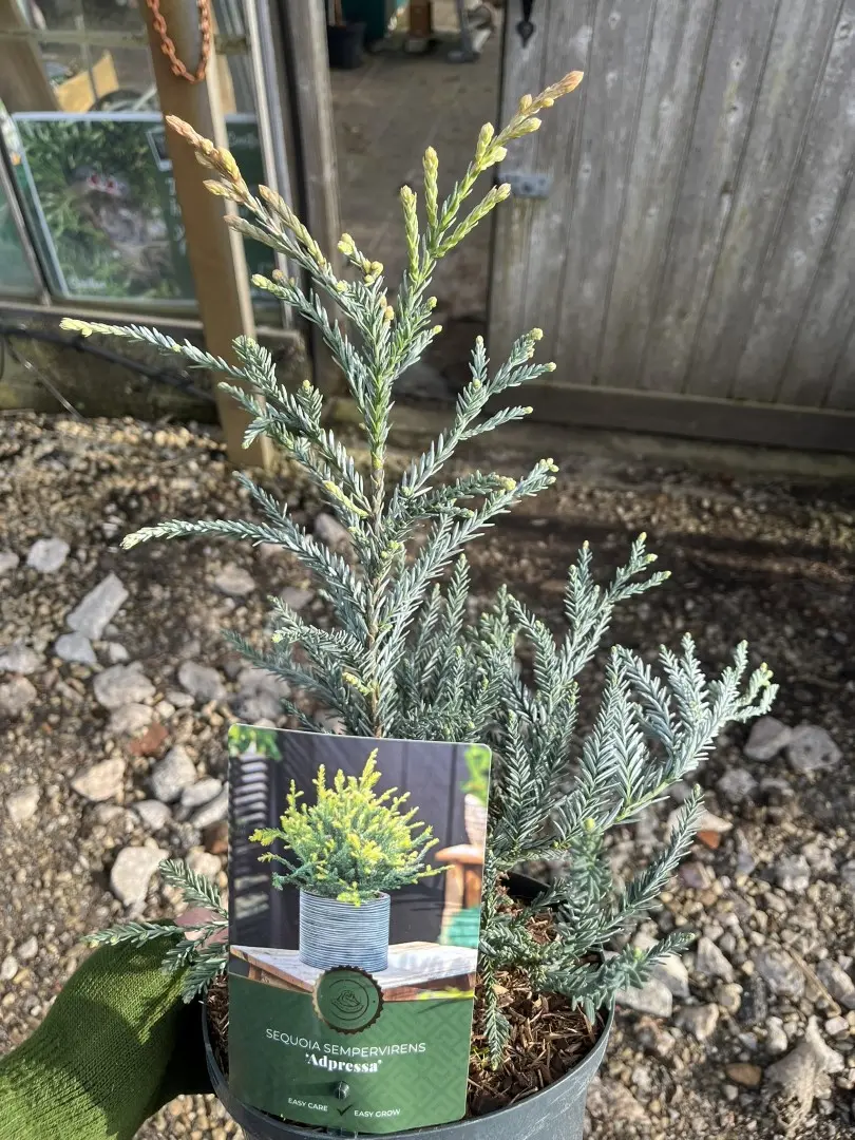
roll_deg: +1.9
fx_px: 856
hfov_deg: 53.1
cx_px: 428
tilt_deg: -43.4
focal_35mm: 26
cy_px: 570
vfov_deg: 67.3
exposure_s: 1/1009
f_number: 1.6
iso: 50
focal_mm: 5.1
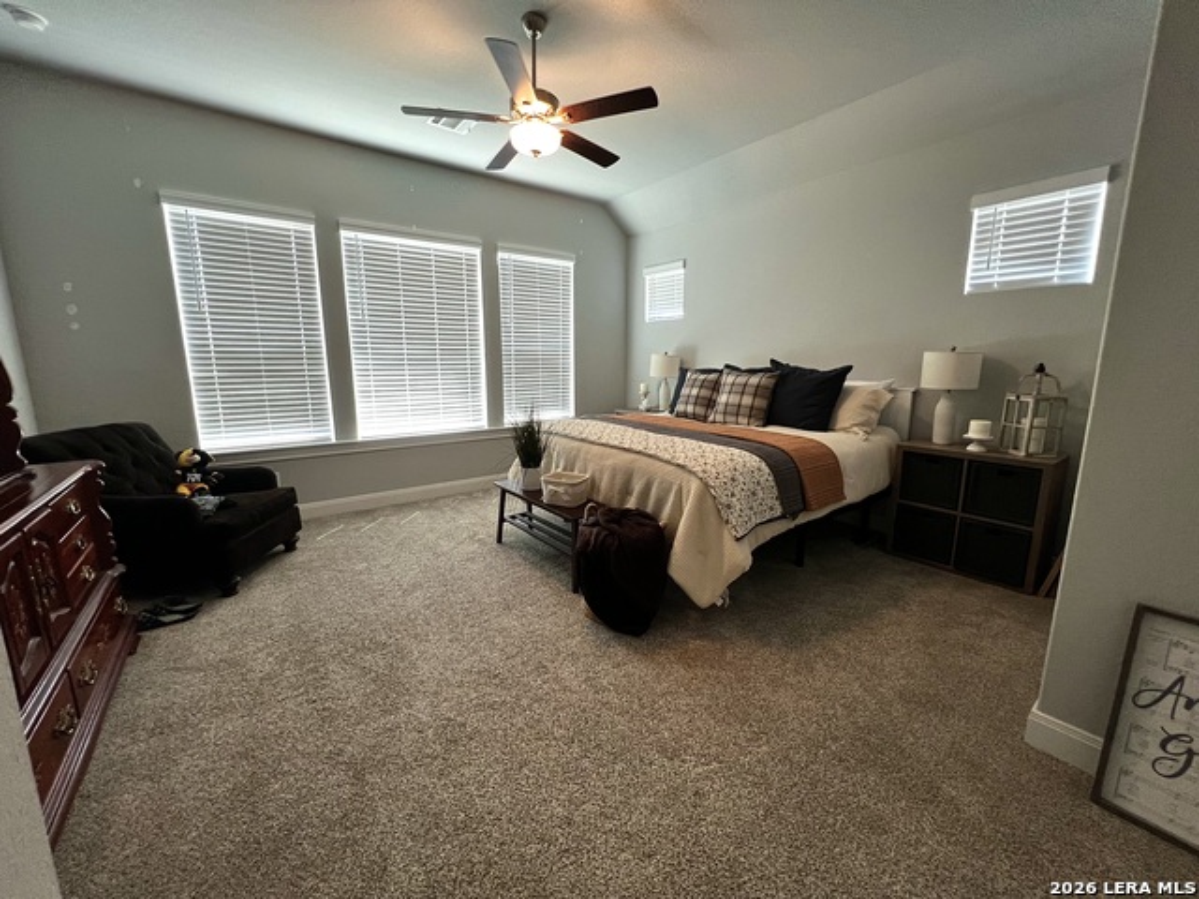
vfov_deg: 89.9
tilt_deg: -10.0
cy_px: 450
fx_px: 450
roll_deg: +0.2
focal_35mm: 13
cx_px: 600
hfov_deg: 106.2
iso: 160
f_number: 1.8
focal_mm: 1.57
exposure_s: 1/60
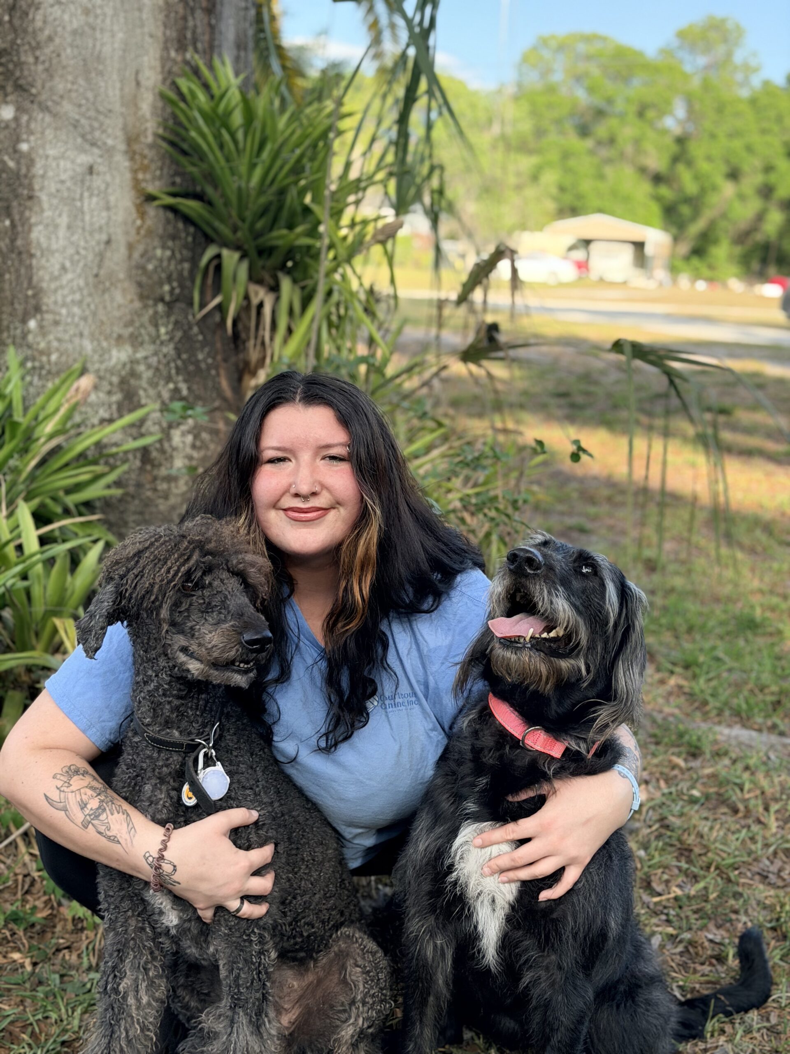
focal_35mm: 48
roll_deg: -4.0
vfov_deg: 39.7
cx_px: 395
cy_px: 527
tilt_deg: -12.0
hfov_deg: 30.3
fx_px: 1461
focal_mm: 6.76
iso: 100
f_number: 1.78
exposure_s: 1/601
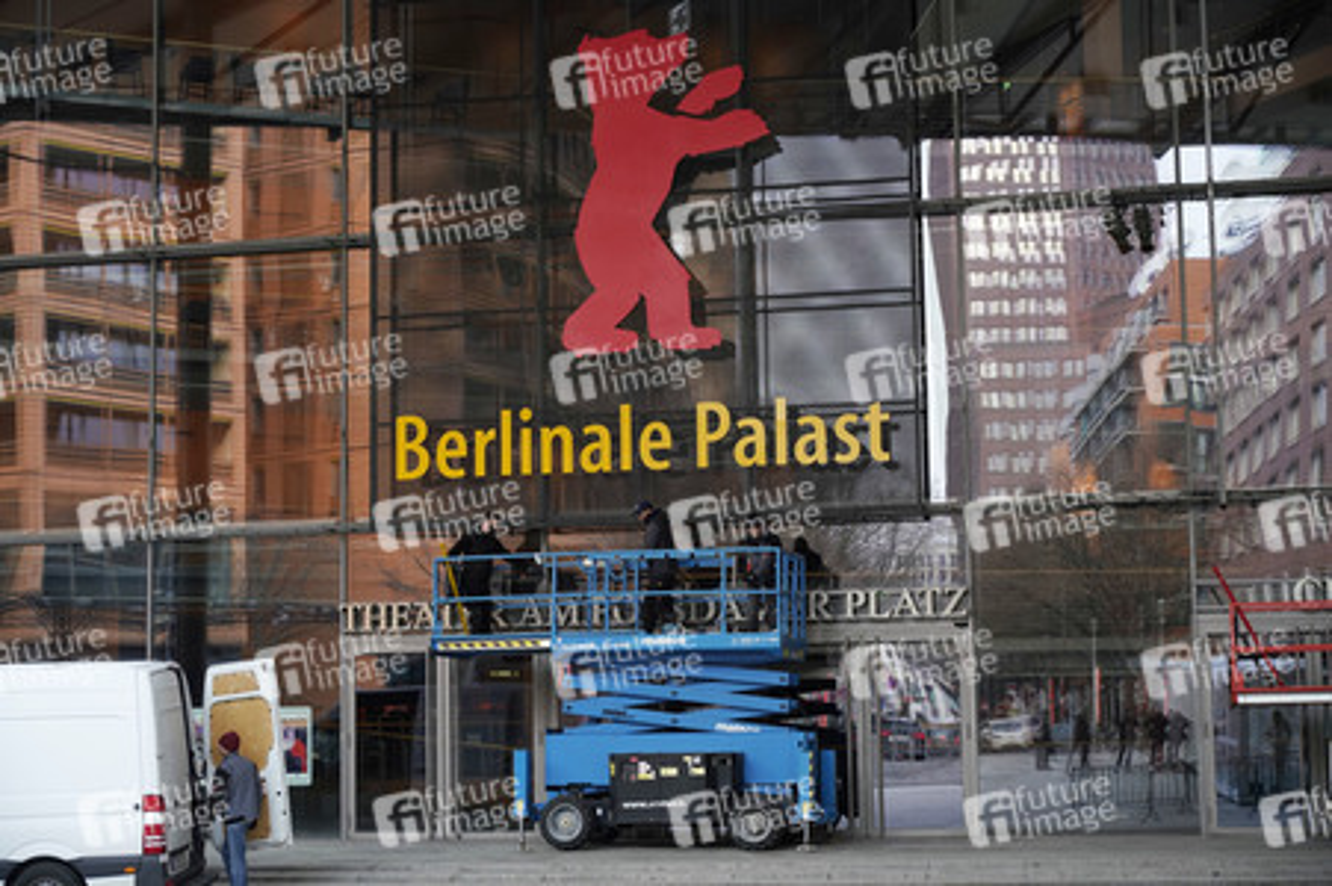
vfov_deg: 21.5
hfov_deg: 31.9
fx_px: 2329
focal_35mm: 63
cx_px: 666
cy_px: 443
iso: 640
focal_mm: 63
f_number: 5.6
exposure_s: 1/125
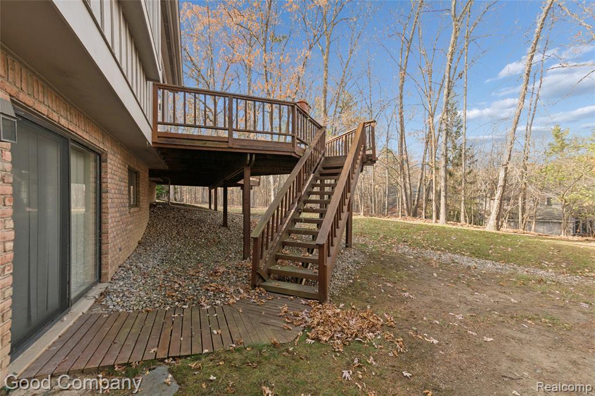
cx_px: 298
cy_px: 198
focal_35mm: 15
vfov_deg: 77.3
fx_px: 248
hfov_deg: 100.4
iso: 100
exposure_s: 1/40
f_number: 8
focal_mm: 10
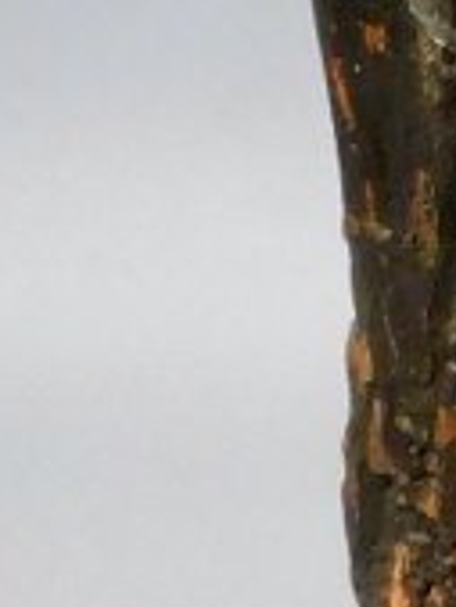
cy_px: -919
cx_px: 890
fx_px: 2982
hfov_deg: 8.3
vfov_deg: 10.0
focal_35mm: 170
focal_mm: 4.3
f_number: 3.3
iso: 400
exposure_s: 1/15
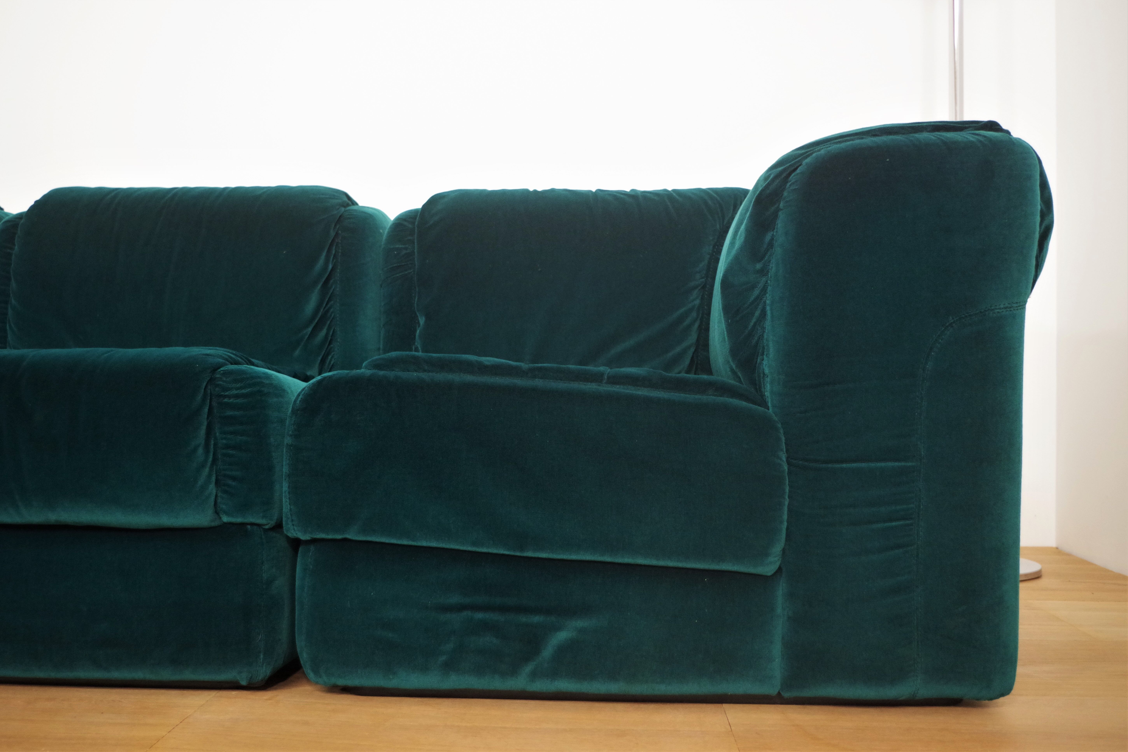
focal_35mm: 36
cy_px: 376
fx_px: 1128
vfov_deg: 36.9
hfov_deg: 53.1
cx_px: 564
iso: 1600
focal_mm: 24.38
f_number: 4
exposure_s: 1/60
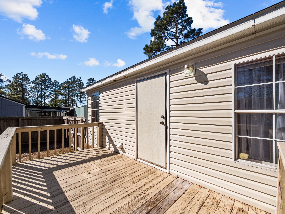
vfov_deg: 85.7
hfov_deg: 102.1
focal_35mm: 14
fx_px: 115
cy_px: 107
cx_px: 142
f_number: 5.6
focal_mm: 7
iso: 200
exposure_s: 1/2500
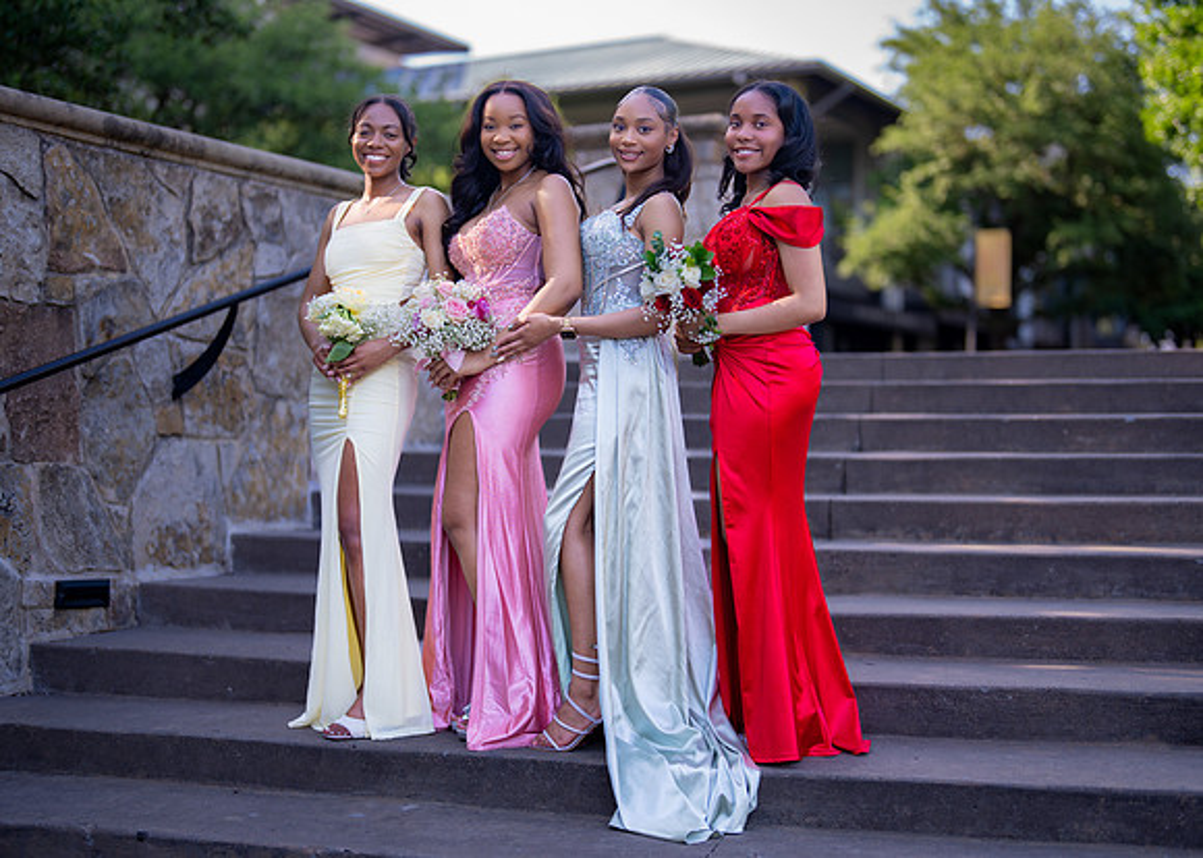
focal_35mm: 54
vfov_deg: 26.2
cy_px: 429
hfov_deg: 36.2
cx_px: 603
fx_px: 1843
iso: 200
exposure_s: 1/1600
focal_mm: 50
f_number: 1.2
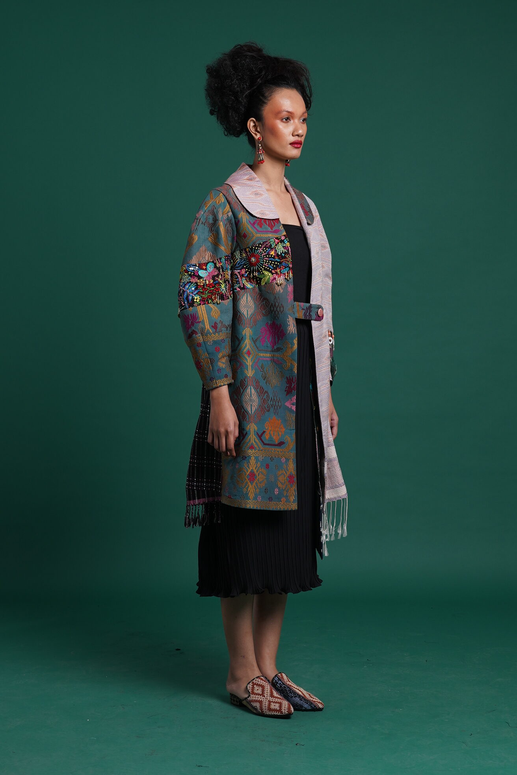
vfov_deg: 29.2
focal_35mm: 69
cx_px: 258
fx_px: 1486
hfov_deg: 19.7
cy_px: 388
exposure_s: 1/125
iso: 200
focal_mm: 46
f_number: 10
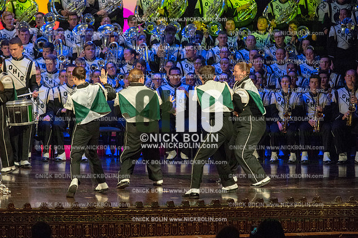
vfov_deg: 6.0
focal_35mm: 230
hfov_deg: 9.0
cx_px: 179
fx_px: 2286
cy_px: 119
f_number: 5.6
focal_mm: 230
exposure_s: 1/400
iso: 8000
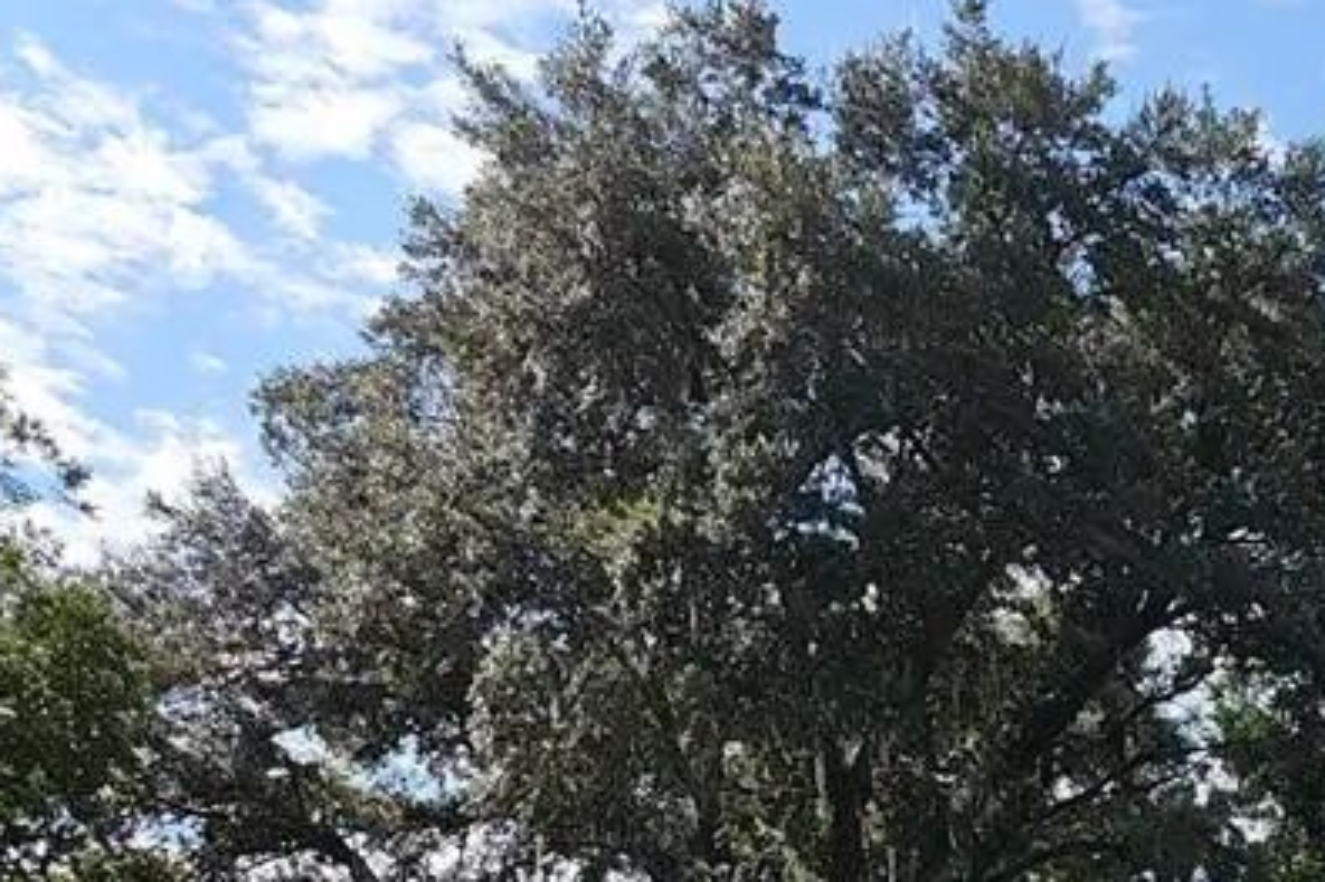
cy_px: 1207
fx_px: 2281
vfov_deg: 19.8
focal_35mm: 62
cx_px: 1570
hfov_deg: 28.4
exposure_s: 1/722
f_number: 1.7
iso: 10
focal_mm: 6.3
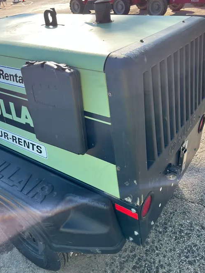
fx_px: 229
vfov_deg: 61.7
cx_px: 113
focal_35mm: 29
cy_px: 137
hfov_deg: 48.2
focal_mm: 5.1
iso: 50
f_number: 1.6
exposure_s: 1/693
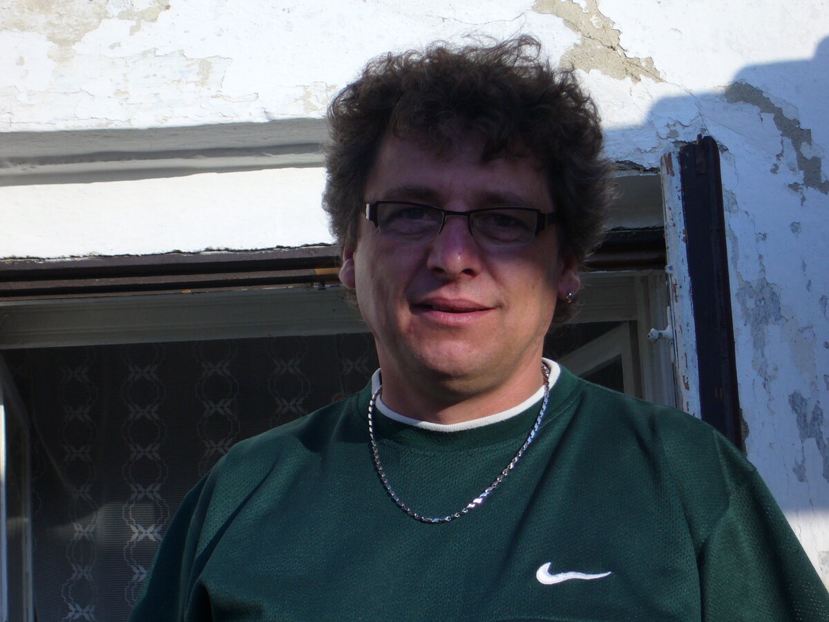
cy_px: 311
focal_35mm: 103
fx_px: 2467
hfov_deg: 19.1
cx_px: 414
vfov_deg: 14.4
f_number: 4.9
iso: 80
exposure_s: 1/200
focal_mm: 17
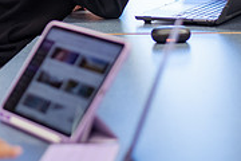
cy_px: -7
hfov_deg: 12.5
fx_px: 1078
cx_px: -42
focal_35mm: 161
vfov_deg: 8.5
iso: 800
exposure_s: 1/200
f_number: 2
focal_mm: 50
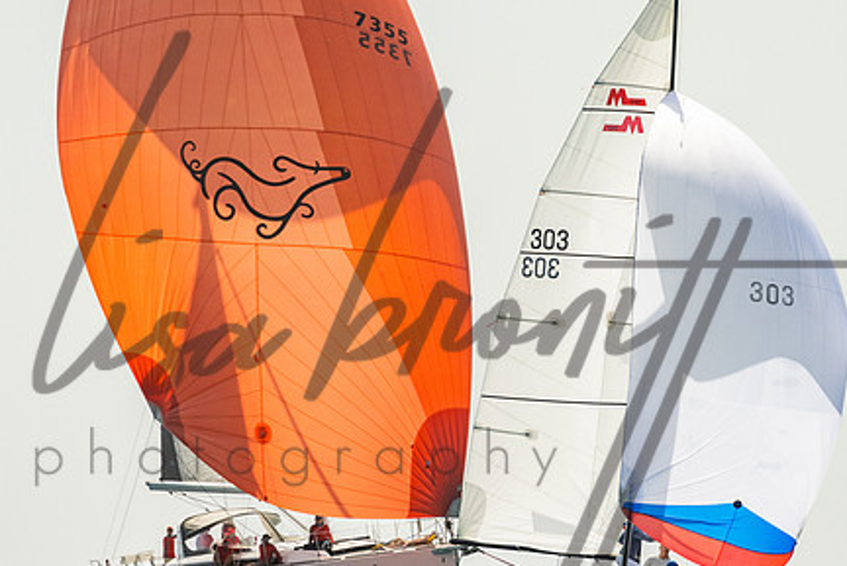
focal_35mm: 426
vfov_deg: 3.2
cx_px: 460
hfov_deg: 4.8
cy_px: 293
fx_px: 10033
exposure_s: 1/1250
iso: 320
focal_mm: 200
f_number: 6.3
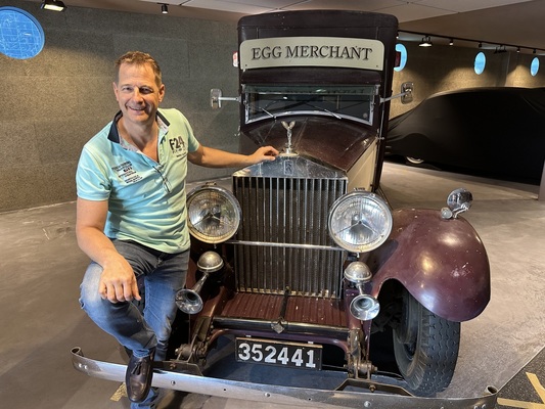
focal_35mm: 24
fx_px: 378
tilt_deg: -17.8
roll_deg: +0.2
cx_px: 272
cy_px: 204
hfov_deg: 71.6
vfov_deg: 56.8
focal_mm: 6.86
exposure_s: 1/100
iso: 200
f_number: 1.78
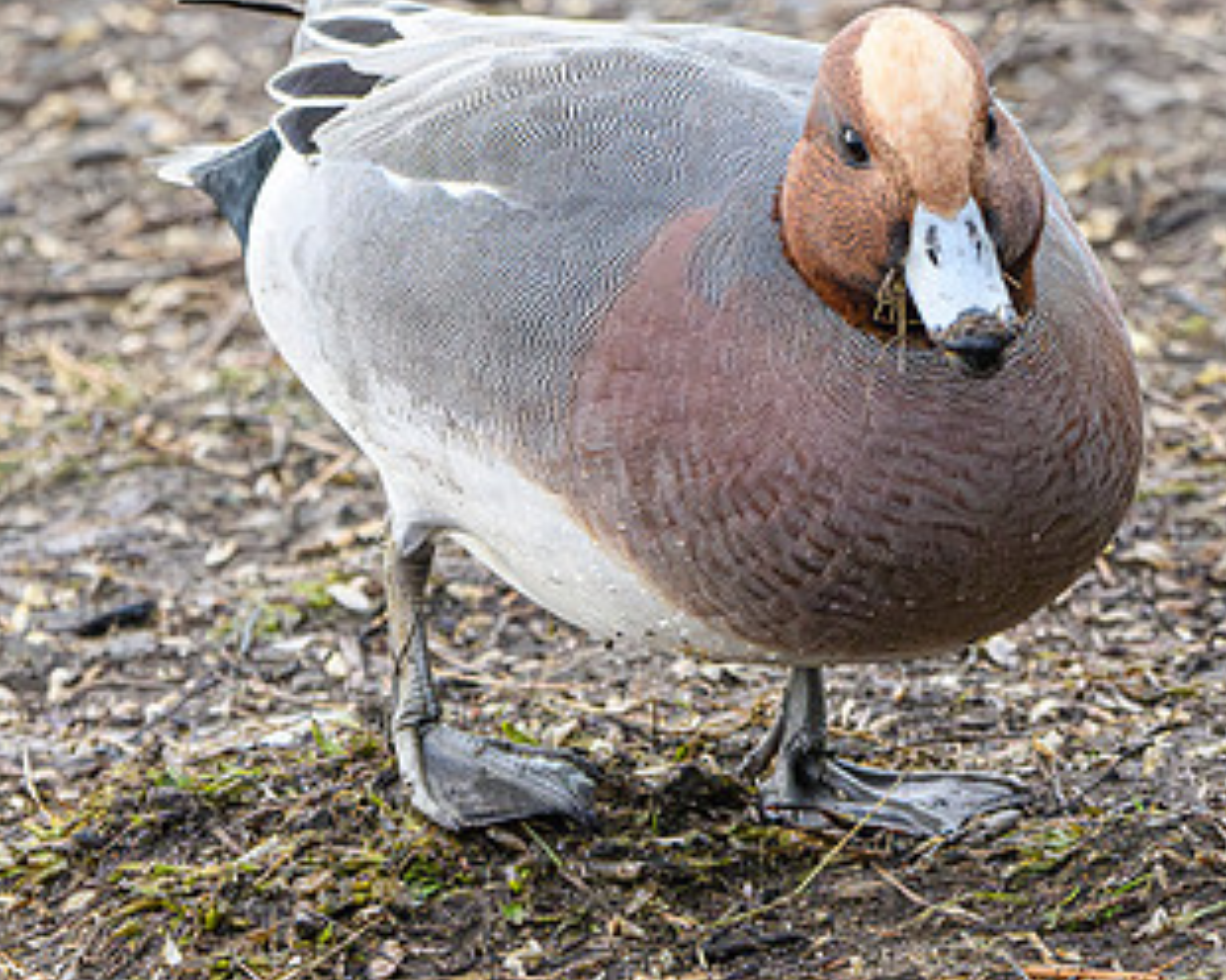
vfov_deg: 2.1
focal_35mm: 736
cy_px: 270
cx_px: 949
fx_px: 26706
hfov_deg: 2.6
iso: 8000
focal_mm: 220
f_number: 7.1
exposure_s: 1/640
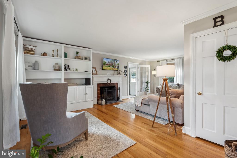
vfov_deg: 72.1
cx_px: 118
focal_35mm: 16
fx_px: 109
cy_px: 79
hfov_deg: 95.0
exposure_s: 1/4
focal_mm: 16.5
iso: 125
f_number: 6.3
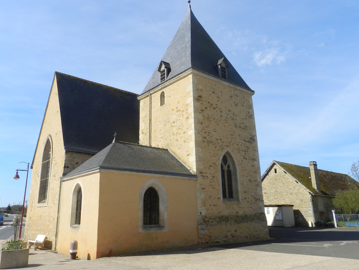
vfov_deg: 49.7
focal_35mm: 28
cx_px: 154
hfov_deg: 63.2
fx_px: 290
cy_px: 134
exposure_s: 1/800
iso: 160
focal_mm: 4
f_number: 4.5
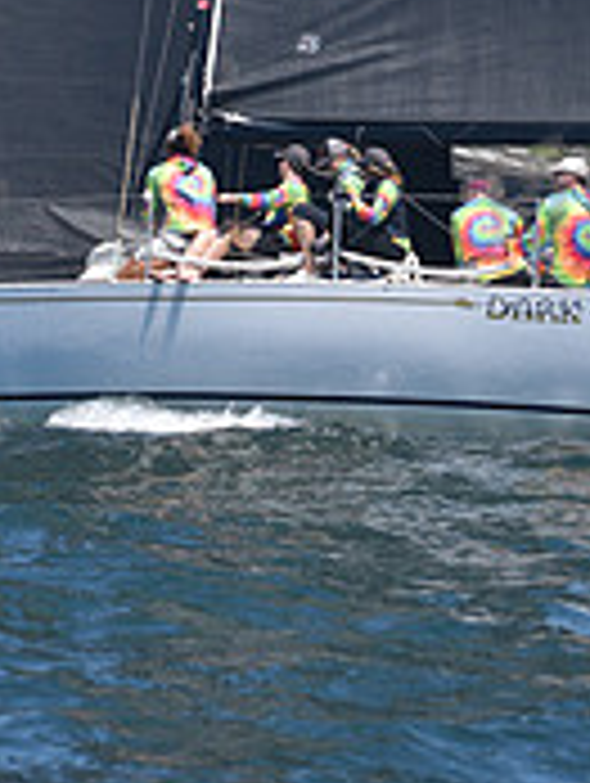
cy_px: -495
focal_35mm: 224
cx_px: 245
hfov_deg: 6.6
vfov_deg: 8.6
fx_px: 5078
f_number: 4.5
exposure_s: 1/1000
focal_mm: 70
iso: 200
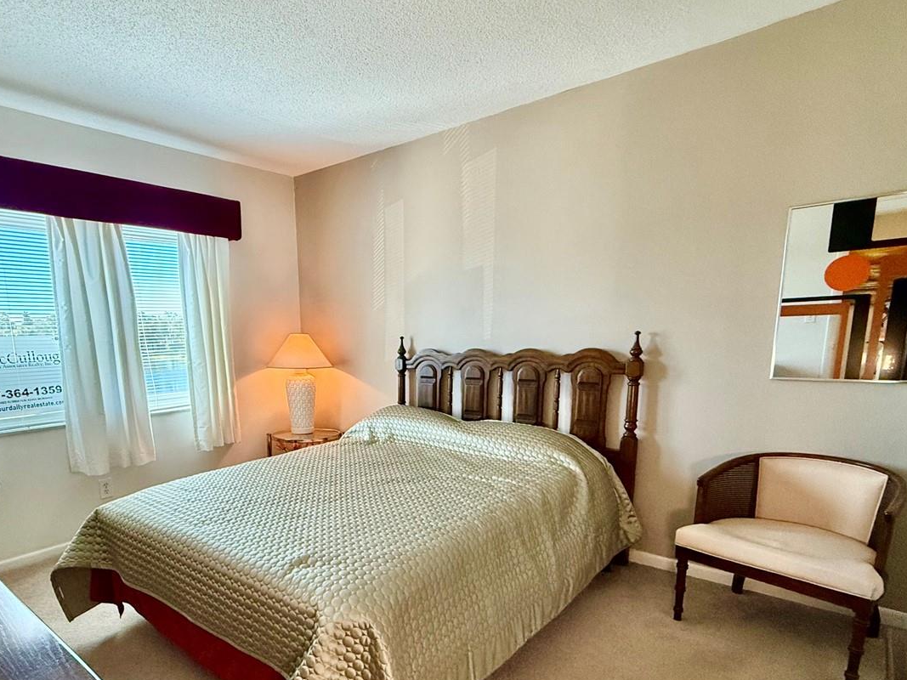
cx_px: 357
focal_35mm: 21
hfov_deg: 78.0
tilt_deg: -11.2
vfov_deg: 62.2
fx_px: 550
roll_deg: +1.8
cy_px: 440
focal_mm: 2.22
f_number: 2.2
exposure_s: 1/120
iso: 320
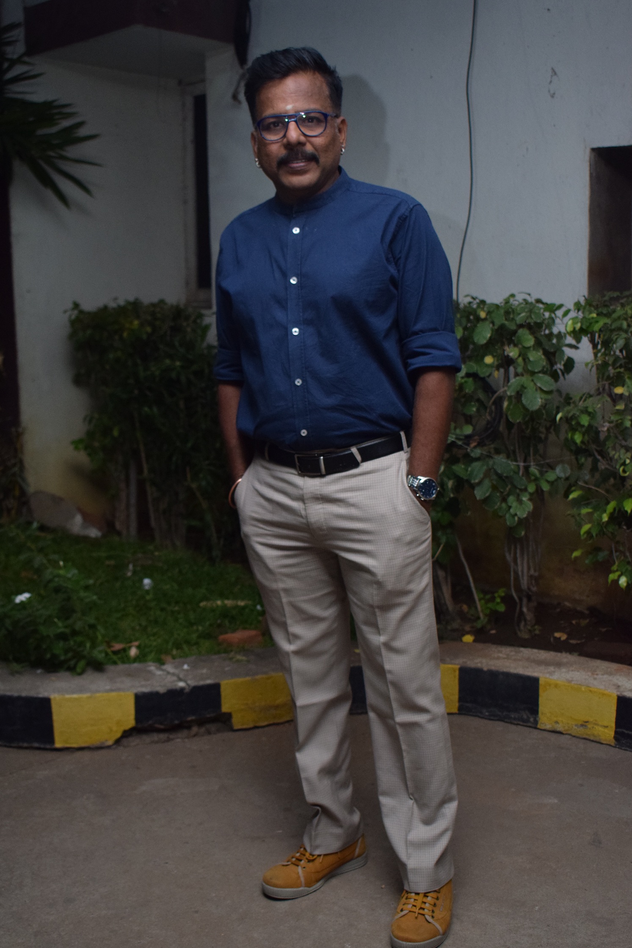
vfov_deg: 44.9
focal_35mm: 44
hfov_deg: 30.8
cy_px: 475
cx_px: 325
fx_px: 1147
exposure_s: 1/125
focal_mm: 27
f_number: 4.5
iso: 1000
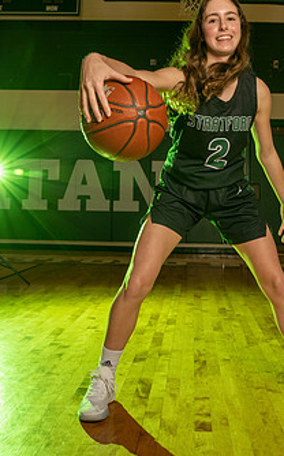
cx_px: 180
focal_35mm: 44
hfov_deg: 29.0
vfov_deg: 45.0
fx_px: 546
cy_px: 175
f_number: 8
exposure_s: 1/250
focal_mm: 32
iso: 800
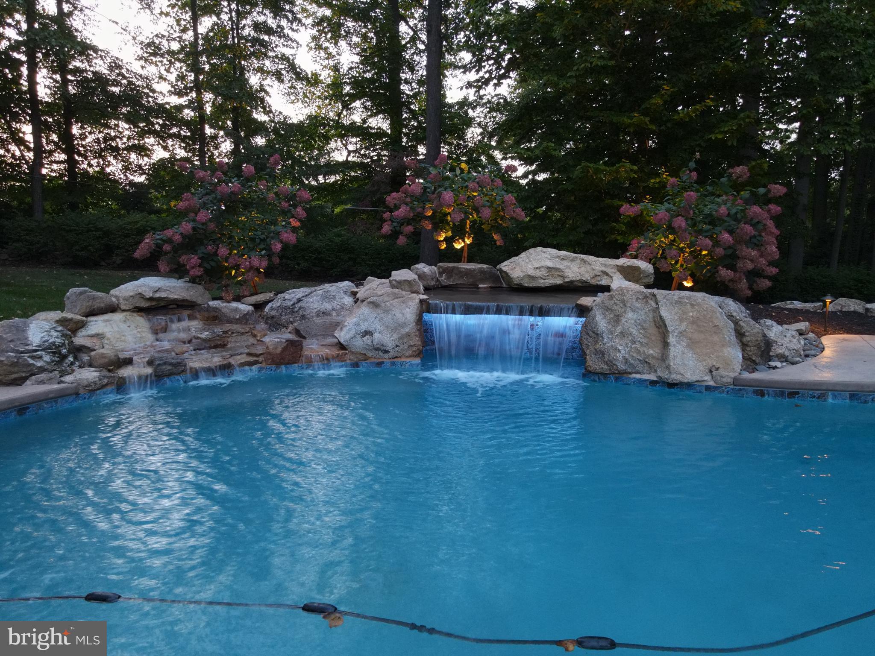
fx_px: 607
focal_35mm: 24
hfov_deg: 71.6
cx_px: 438
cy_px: 328
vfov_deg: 56.8
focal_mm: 4.5
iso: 710
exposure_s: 1/8
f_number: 2.8
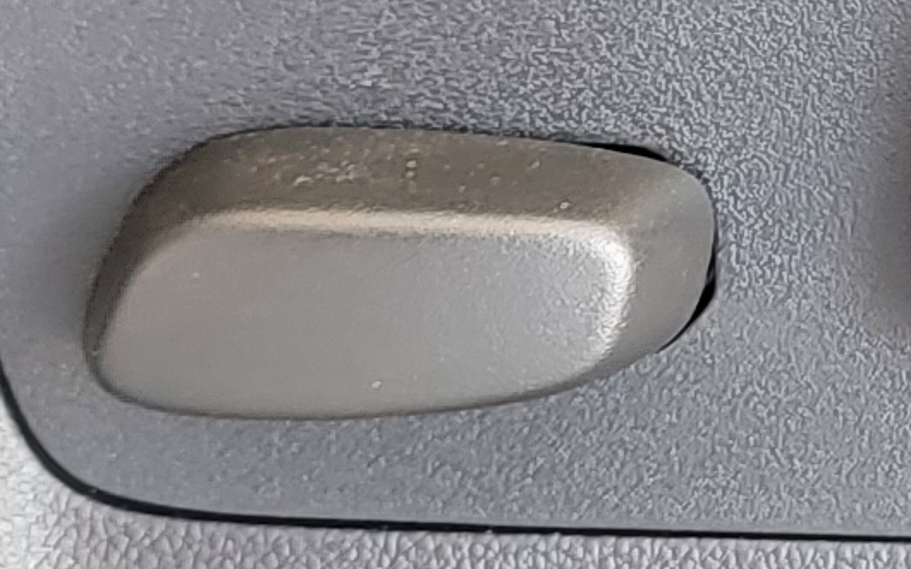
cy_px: -320
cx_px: 1447
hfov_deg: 10.5
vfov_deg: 6.7
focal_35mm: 192
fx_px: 4766
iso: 320
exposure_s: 1/40
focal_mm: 6.7
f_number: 1.8
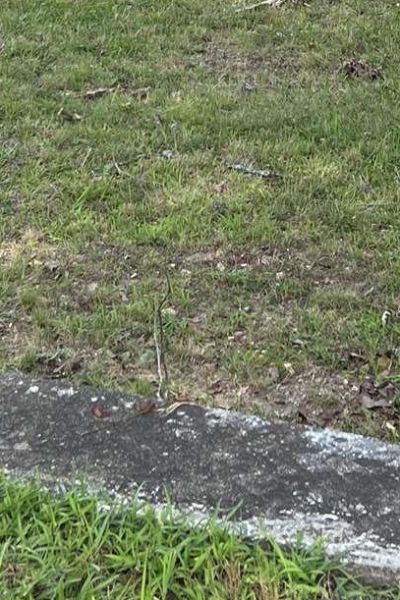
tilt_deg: -8.6
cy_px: -242
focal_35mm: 102
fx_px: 1701
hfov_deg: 13.4
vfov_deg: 18.3
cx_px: 292
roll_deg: +1.6
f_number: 1.5
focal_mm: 5.7
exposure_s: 1/1698
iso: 50
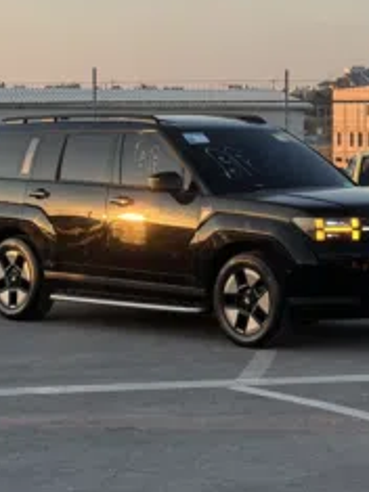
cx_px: 231
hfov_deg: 11.3
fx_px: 1864
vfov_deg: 15.0
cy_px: 134
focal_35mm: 131
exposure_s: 1/121
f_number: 2.8
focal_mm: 9
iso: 25
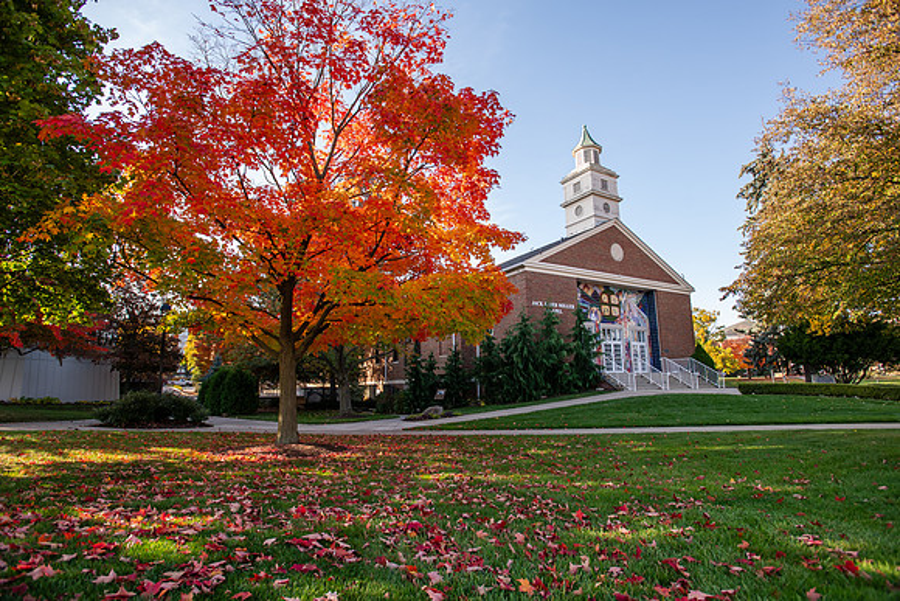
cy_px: 300
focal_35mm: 19
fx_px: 475
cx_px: 450
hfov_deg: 86.9
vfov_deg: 64.6
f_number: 5
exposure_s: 1/320
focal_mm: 19
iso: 250
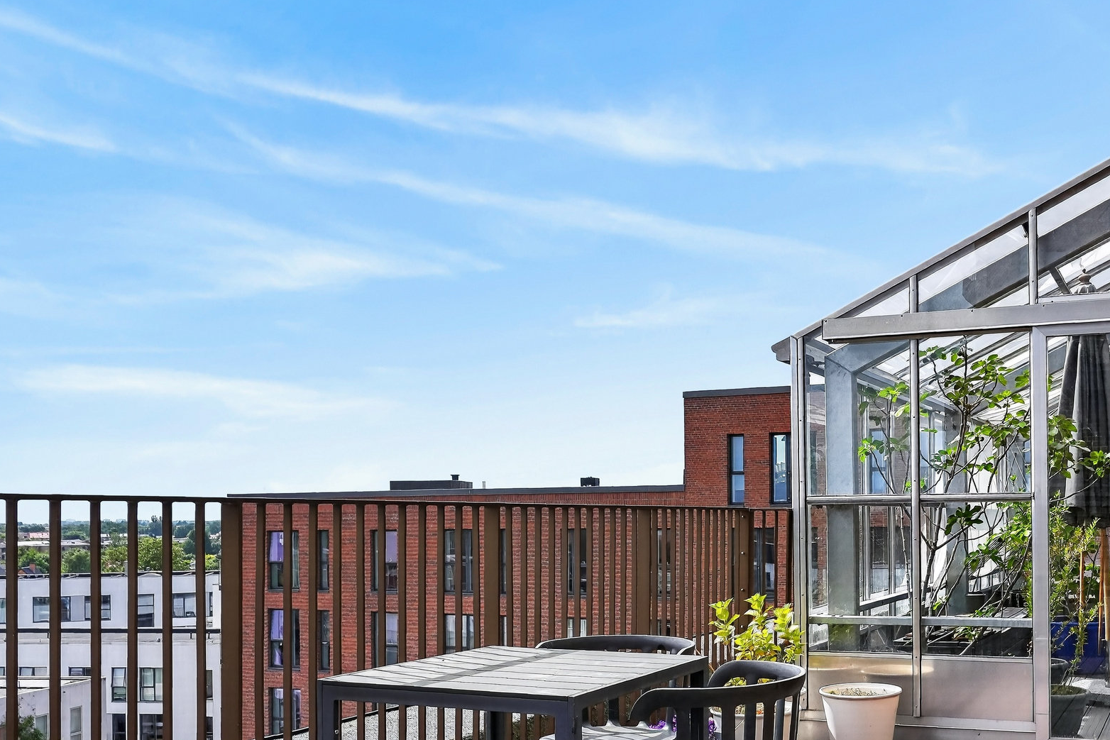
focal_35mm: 36
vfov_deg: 36.4
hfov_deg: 51.5
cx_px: 791
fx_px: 1110
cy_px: 515
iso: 800
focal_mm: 22
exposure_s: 1/640
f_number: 8
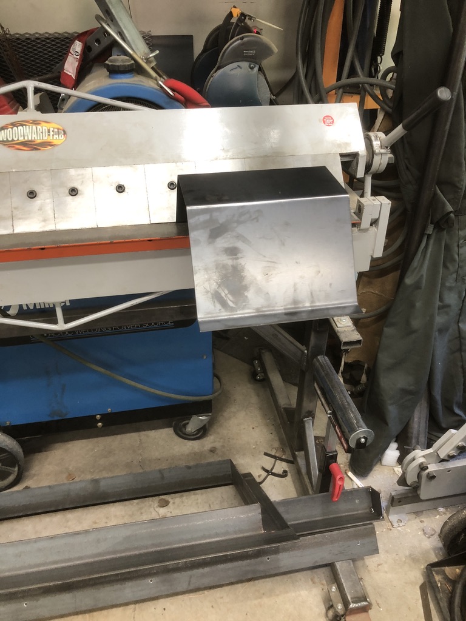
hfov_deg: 49.7
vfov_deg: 63.4
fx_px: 503
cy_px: 310
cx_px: 233
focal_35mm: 28
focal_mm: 4
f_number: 1.8
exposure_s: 1/15
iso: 40
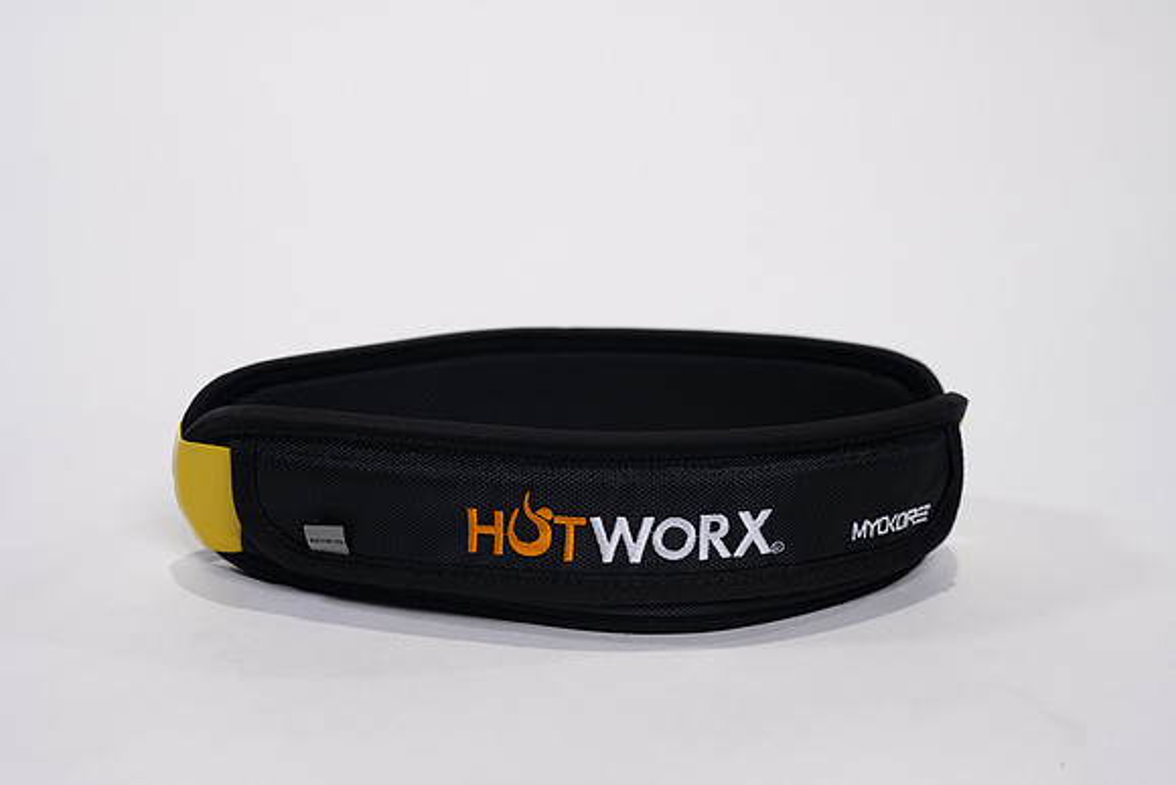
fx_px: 1634
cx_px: 588
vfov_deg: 27.0
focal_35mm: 50
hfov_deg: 39.6
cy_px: 392
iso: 200
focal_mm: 50
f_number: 4
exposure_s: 1/125
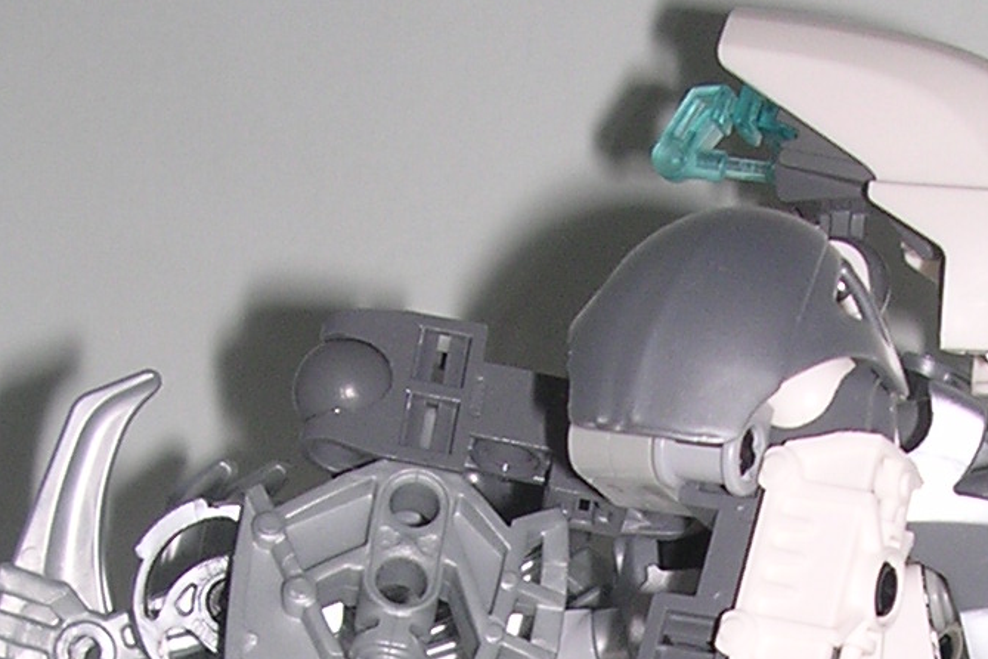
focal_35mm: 121
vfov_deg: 10.9
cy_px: 993
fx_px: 3321
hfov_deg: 16.9
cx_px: 672
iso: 100
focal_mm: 5.8
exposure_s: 1/60.1
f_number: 2.8
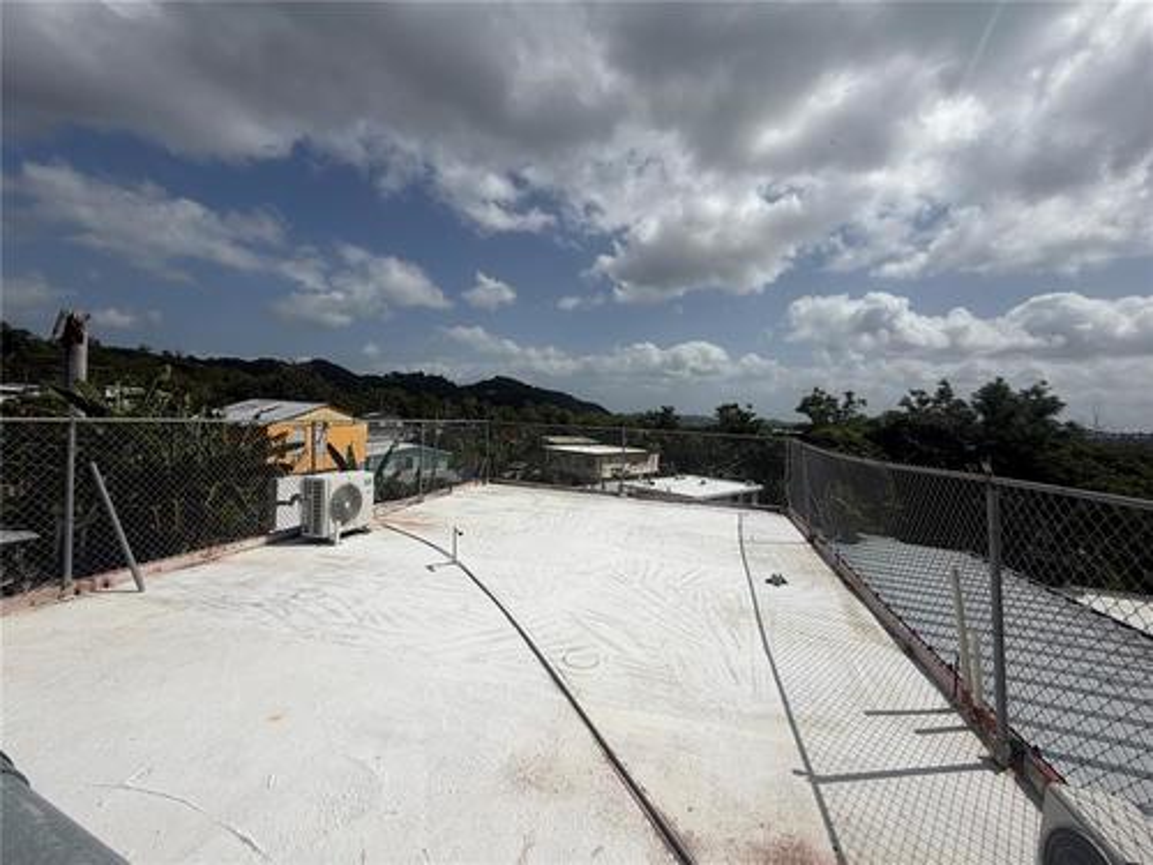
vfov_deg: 85.7
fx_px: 466
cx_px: 576
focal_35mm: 14
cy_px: 432
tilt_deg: -1.1
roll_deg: -3.6
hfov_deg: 102.1
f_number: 2.2
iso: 20
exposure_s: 1/2841
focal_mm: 2.22
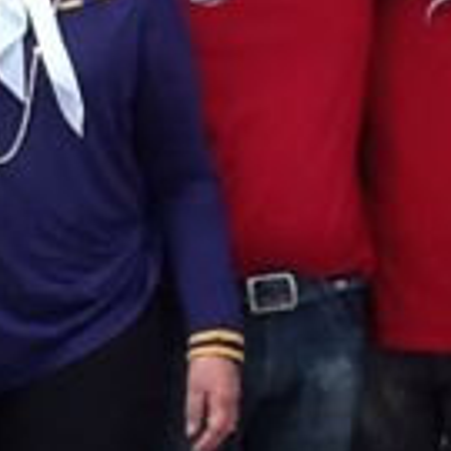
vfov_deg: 11.6
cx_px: 170
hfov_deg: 11.6
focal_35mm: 151
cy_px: 135
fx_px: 2226
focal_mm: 2.03
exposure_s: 1/120
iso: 50
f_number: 2.4
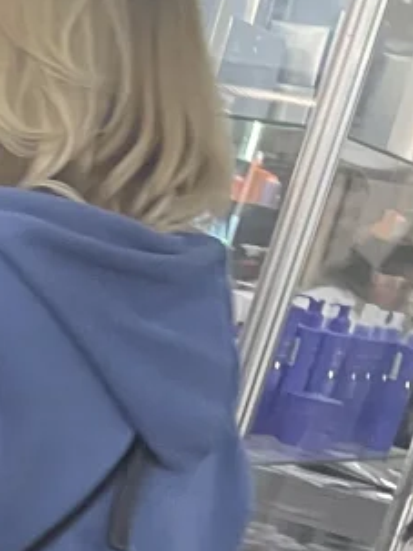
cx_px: -557
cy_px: 696
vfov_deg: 15.8
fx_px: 1894
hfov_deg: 10.7
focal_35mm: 119
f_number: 1.6
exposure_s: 1/50
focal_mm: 5.1
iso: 200
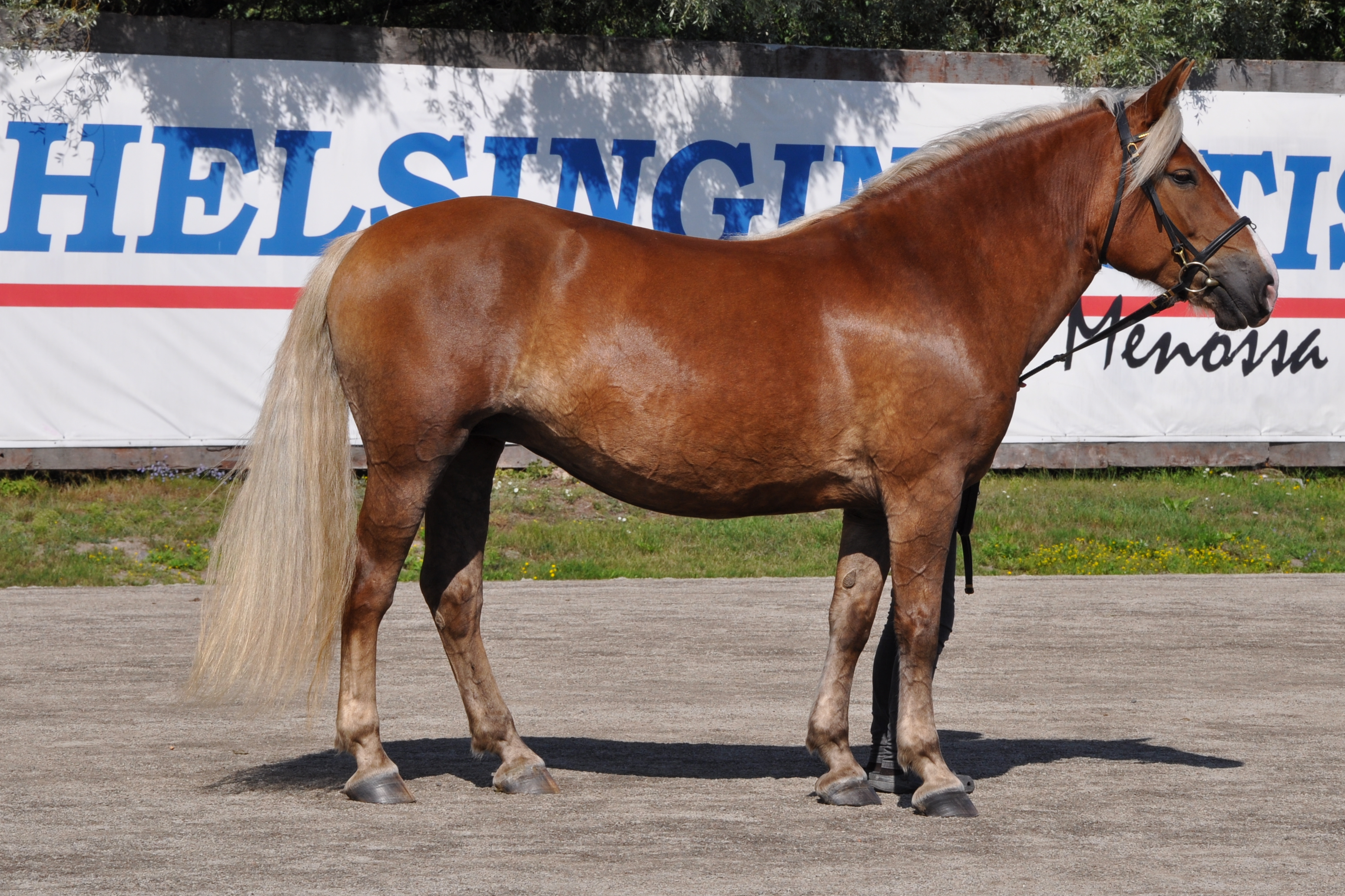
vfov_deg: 8.3
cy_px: 397
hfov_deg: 12.4
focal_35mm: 166
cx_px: 824
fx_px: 6201
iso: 200
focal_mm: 80
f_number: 11
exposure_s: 1/500
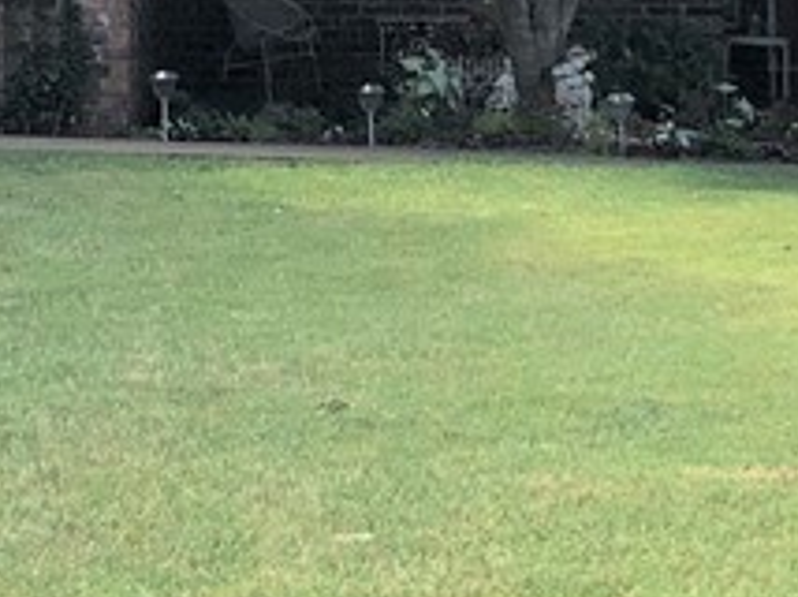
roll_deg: +1.1
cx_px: 343
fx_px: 3086
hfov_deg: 14.7
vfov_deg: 10.8
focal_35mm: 134
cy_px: -190
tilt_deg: +3.8
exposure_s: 1/952
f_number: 1.8
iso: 20
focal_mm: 3.99
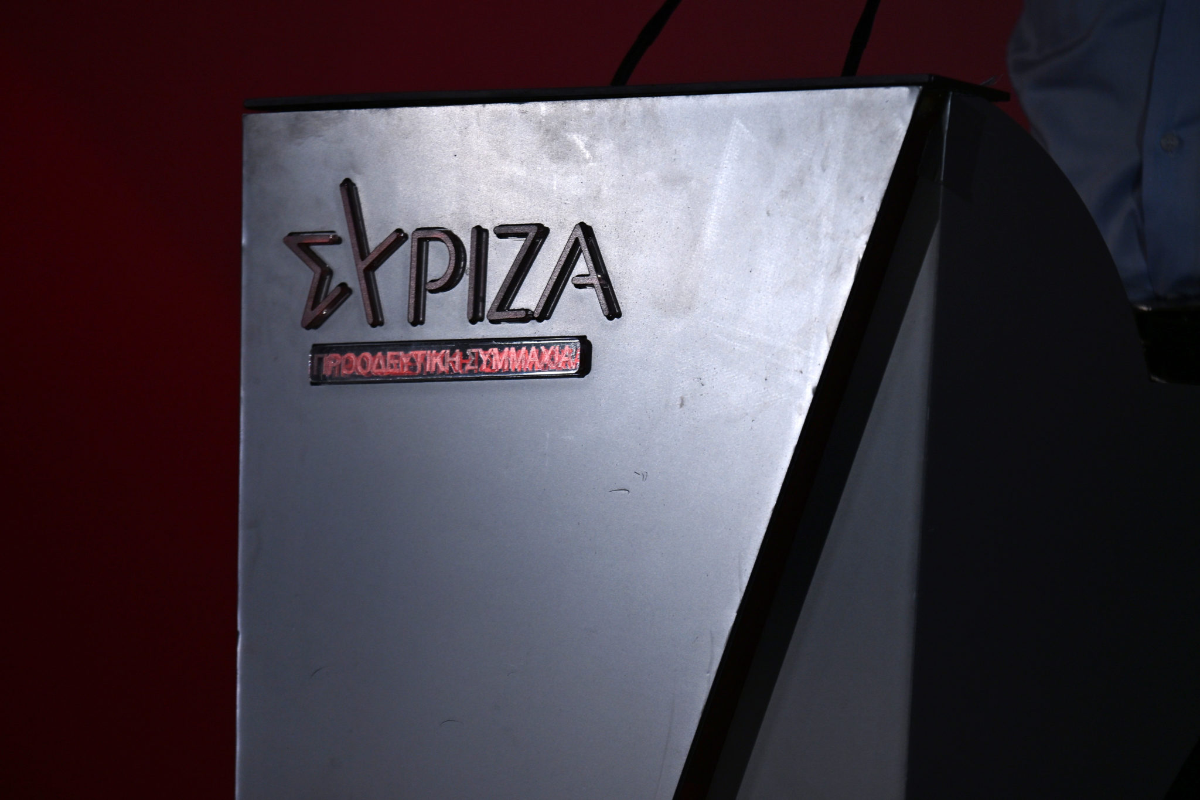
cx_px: 600
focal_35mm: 600
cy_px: 400
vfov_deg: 2.3
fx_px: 19997
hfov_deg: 3.4
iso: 400
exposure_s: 1/250
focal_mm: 600
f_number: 6.3
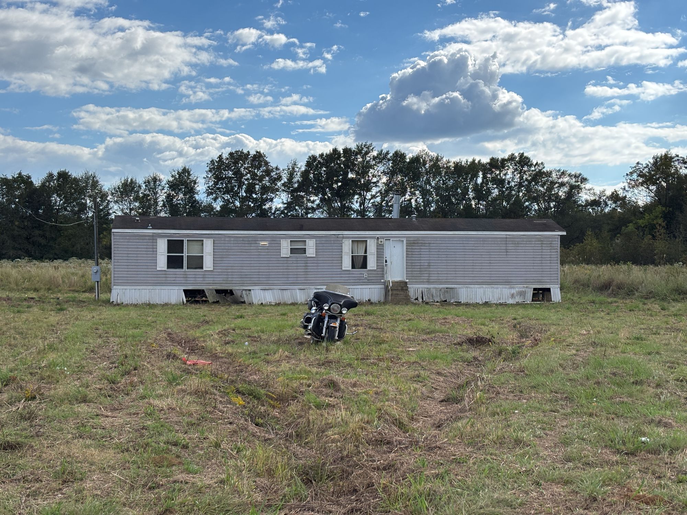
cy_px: 258
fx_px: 1032
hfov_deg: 36.8
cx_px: 344
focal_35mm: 52
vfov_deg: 28.0
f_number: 1.6
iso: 40
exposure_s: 1/3205
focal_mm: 5.96
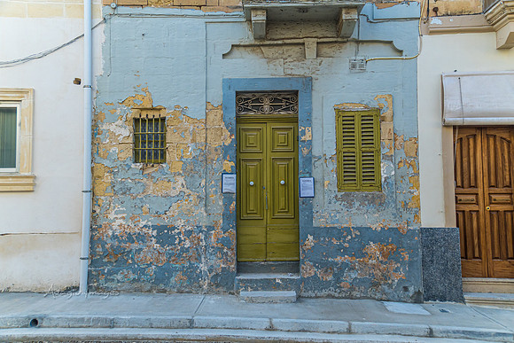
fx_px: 428
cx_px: 257
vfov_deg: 43.6
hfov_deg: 61.9
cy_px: 172
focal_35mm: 30
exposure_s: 1/250
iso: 400
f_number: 5.6
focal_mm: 20
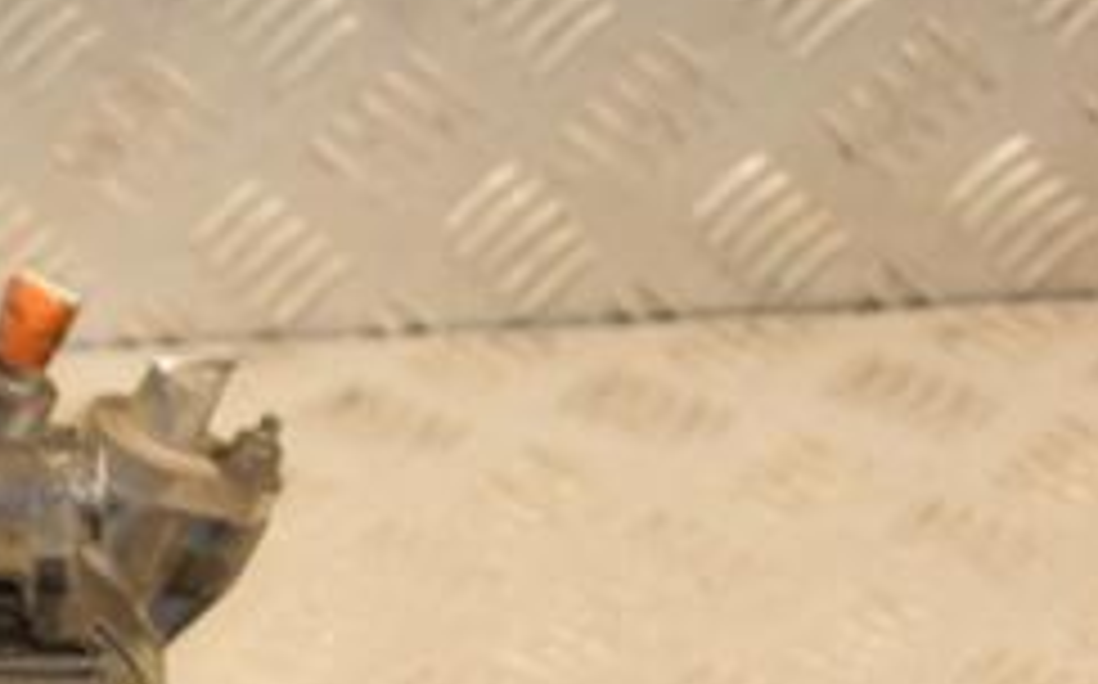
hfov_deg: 12.2
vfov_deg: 7.7
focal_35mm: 169
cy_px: 828
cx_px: -117
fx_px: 5060
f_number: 5.6
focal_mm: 45
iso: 800
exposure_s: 1/200
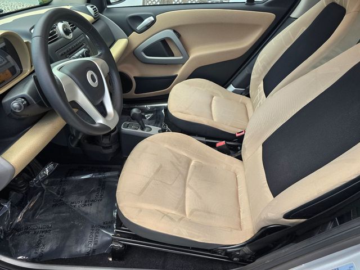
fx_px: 239
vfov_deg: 58.9
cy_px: 135
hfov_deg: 73.9
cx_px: 180
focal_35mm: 23
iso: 160
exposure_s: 1/180
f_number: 1.7
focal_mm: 6.3
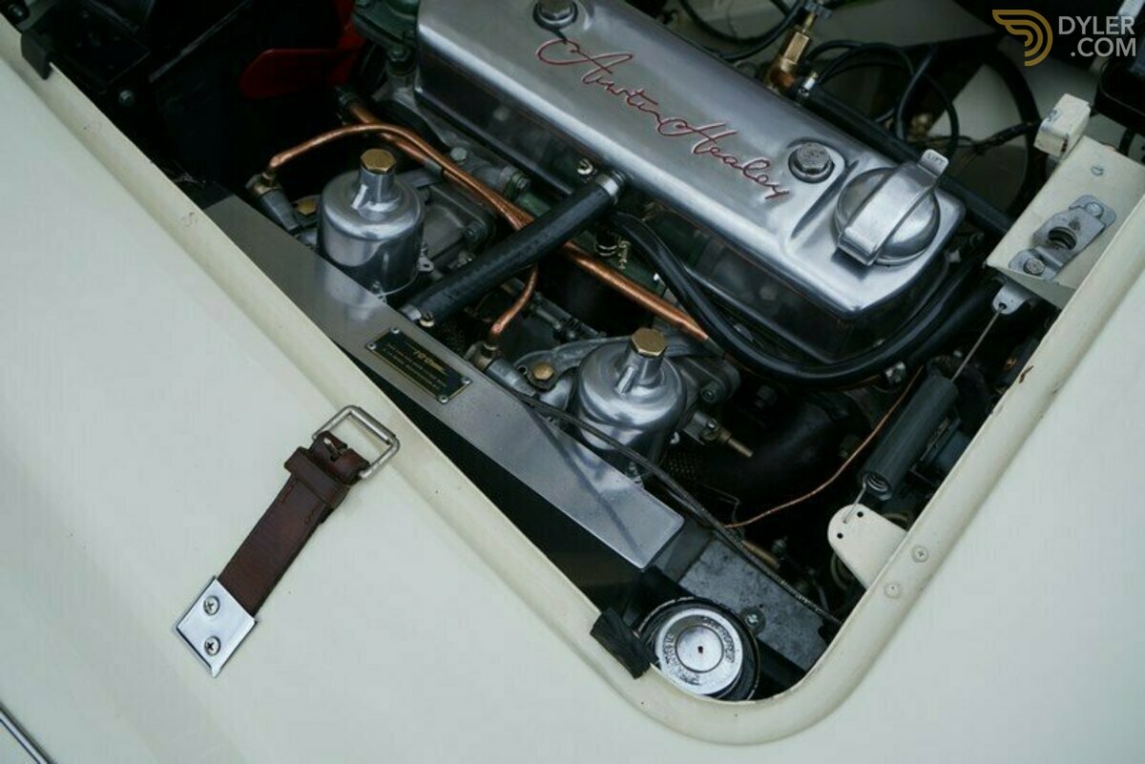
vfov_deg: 38.9
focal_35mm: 34
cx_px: 572
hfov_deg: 55.8
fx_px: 1082
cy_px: 382
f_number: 7.1
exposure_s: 1/60
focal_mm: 34
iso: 125
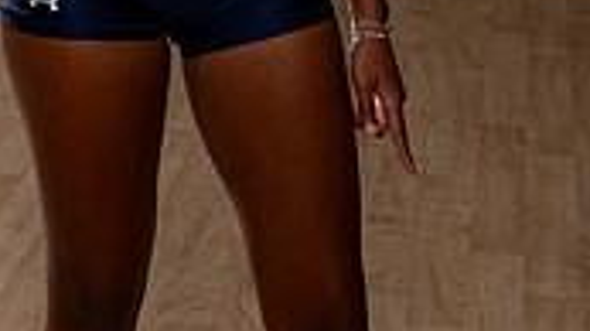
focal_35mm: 120
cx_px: 232
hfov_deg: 17.9
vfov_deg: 9.2
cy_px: -423
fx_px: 1876
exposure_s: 1/250
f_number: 8
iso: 100
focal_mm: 44
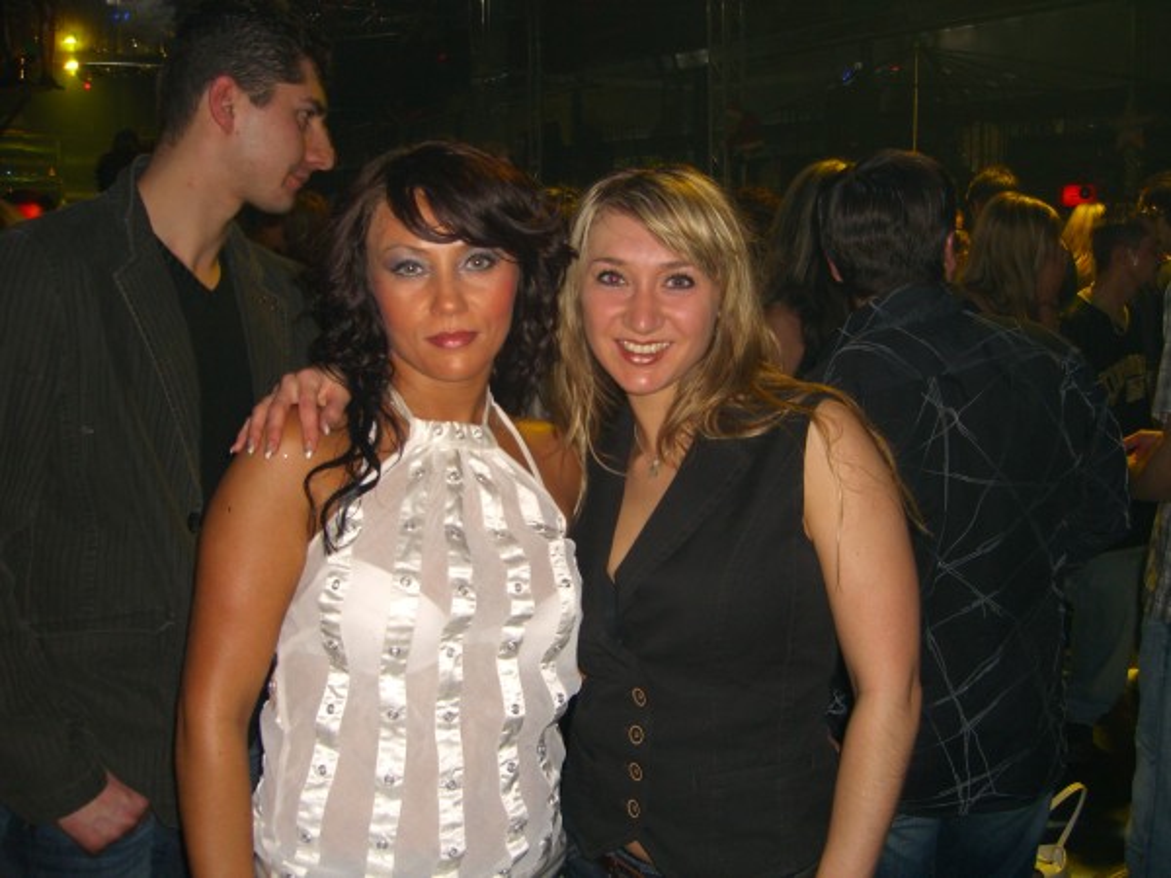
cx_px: 586
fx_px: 1285
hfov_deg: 49.0
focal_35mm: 38
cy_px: 439
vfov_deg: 37.7
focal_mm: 7.9
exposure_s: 1/60
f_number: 2.8
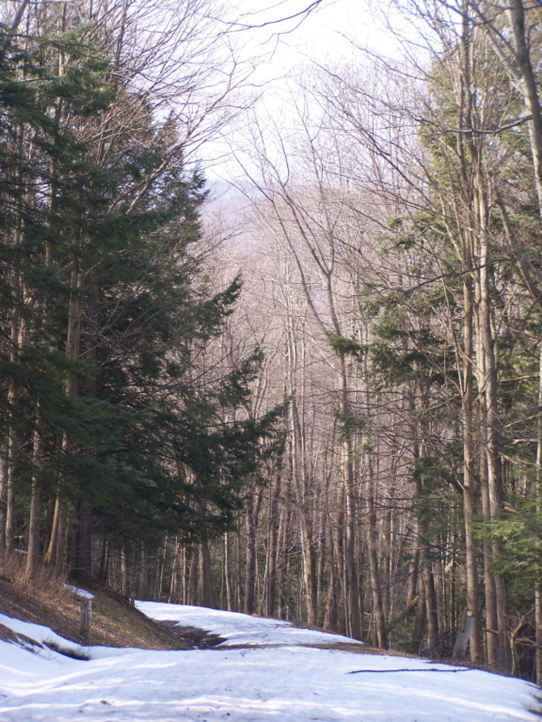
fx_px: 2901
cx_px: 271
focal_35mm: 139
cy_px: 361
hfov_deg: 10.7
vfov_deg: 14.2
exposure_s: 1/200
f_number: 3.2
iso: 80
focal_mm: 23.1
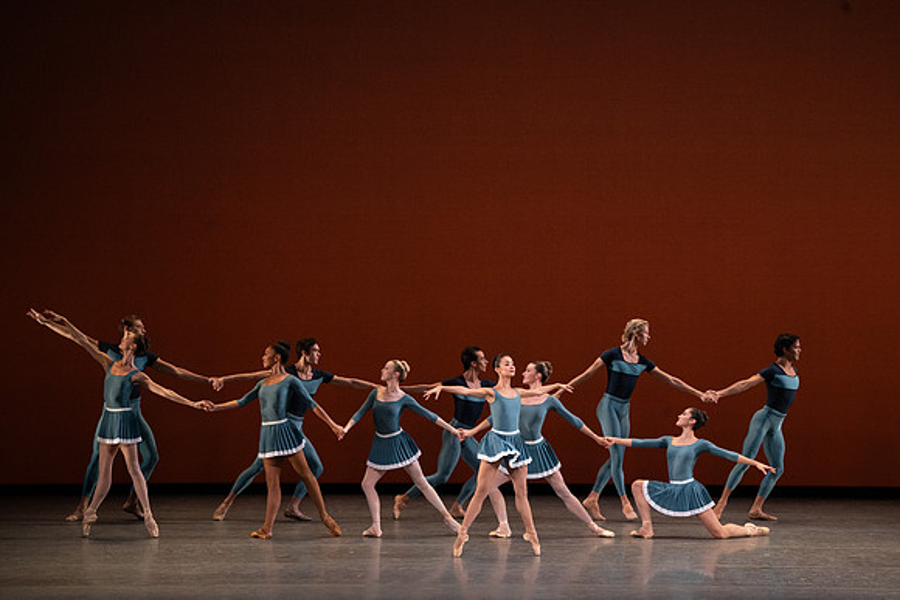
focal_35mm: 185
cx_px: 450
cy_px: 300
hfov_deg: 11.1
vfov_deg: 7.4
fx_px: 4626
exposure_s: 1/400
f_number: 9
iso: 5000
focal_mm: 185
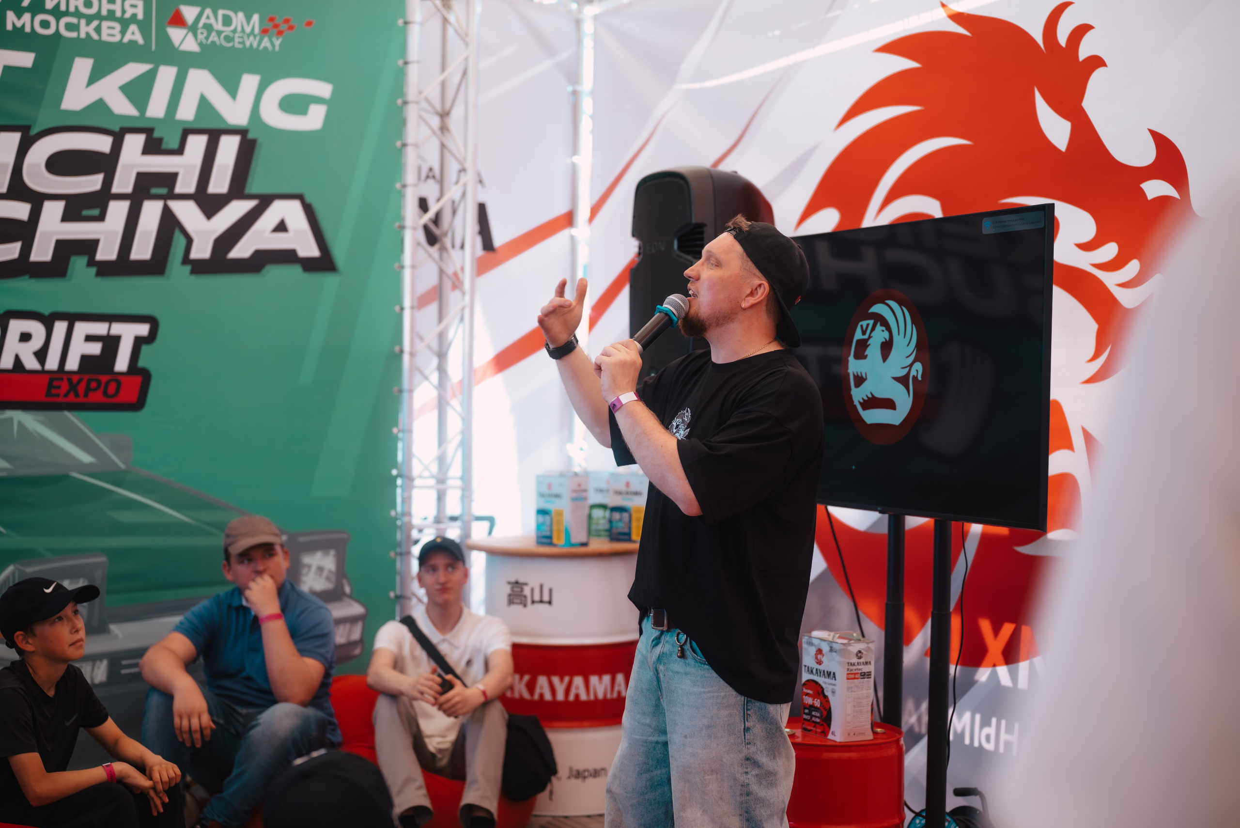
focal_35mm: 51
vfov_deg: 26.3
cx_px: 620
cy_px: 414
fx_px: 1774
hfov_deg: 38.5
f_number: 2.2
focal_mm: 50
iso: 100
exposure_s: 1/250
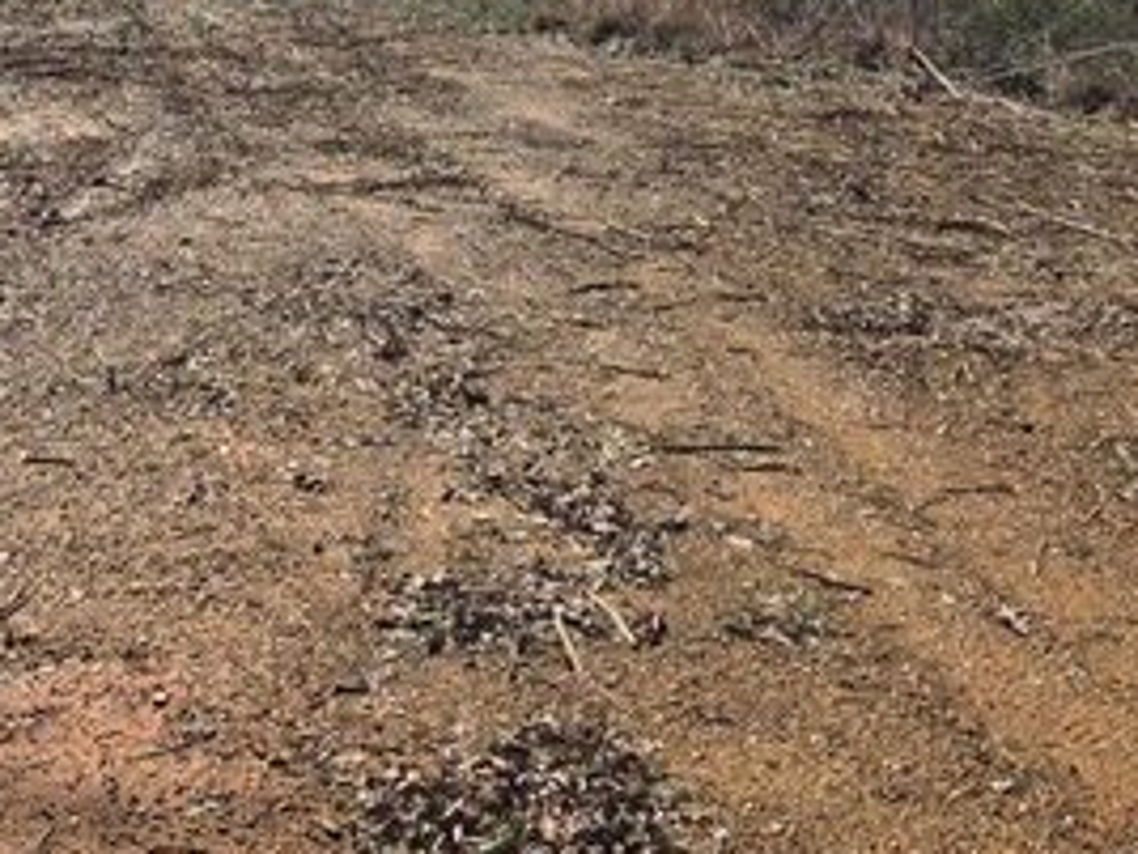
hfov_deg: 34.4
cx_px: 323
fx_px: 1808
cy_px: -127
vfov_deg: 24.4
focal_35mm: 55
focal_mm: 6.3
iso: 80
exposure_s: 1/5296
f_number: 1.7
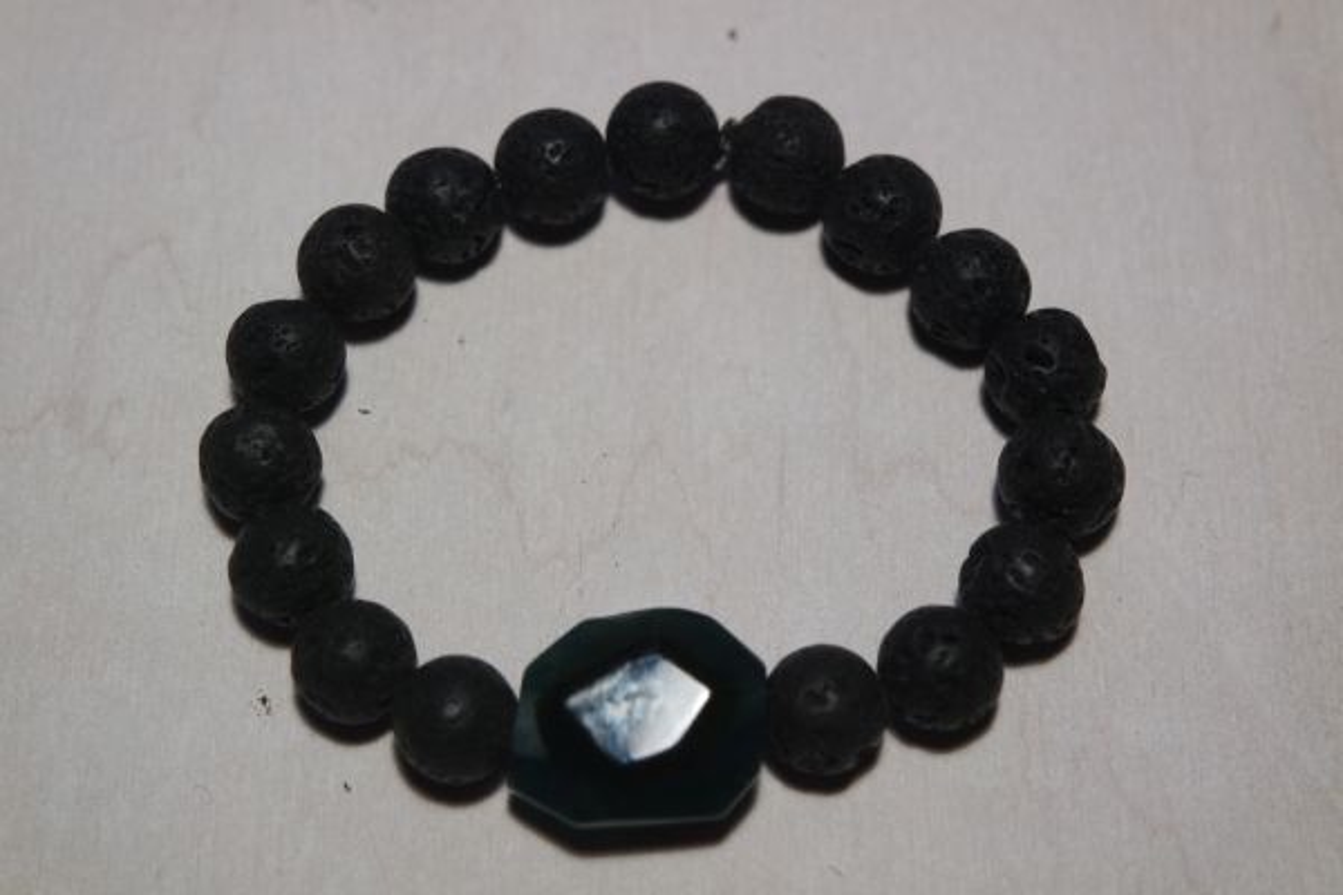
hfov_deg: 29.2
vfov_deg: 19.7
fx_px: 2574
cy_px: 448
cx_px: 672
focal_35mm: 69
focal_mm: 45
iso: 800
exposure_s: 1/80
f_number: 5.6
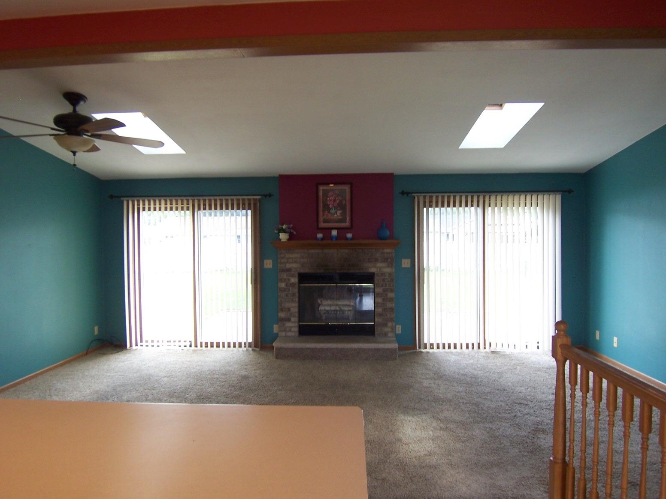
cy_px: 250
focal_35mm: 23
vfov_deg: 58.9
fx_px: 443
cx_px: 333
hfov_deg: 73.9
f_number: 2.8
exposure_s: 1/30
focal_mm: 3.8
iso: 64
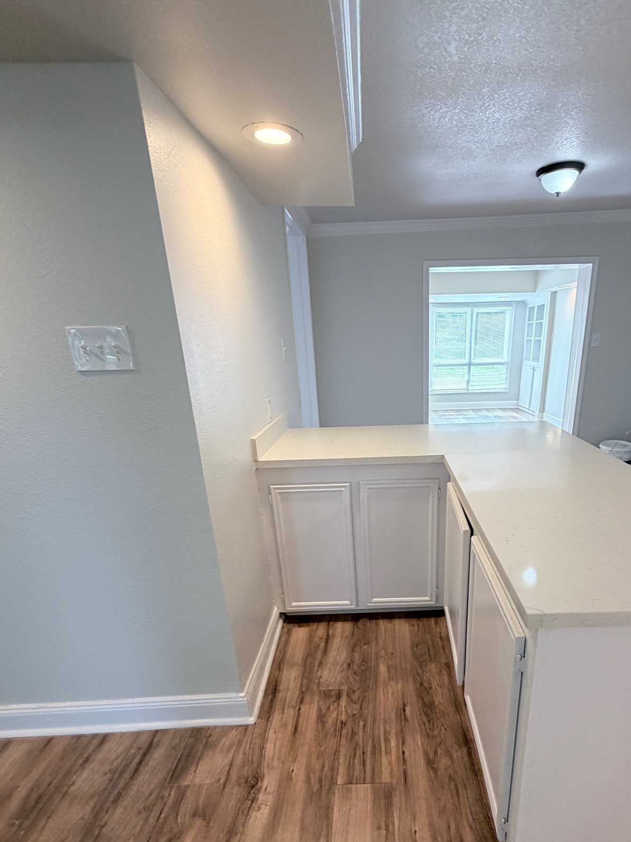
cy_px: 497
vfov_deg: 86.8
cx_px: 389
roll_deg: +3.1
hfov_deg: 70.6
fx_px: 437
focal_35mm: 18
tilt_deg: -20.0
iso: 250
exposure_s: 1/120
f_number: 2.2
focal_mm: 2.22
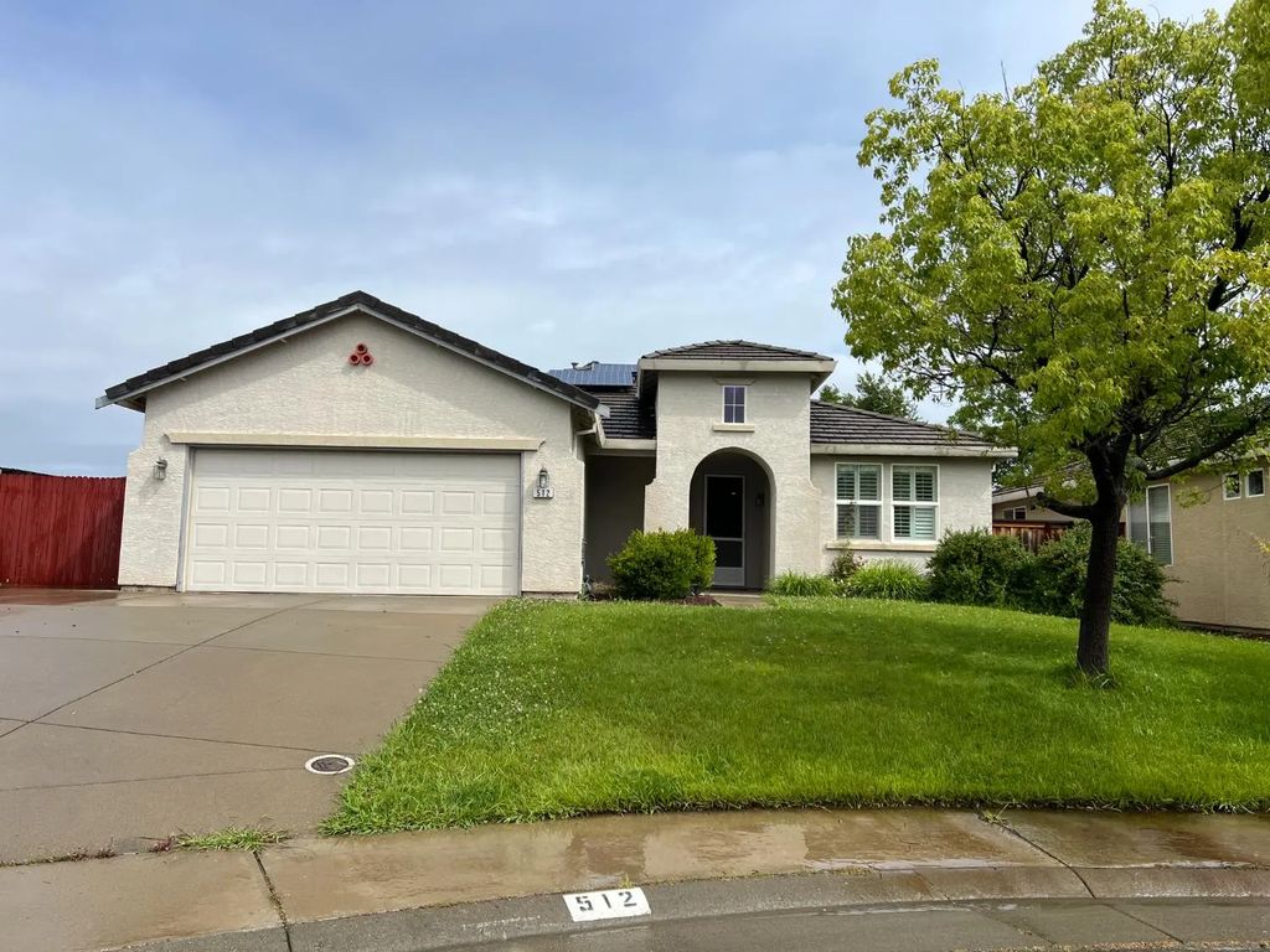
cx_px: 635
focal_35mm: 26
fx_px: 954
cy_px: 476
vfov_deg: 53.1
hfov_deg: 67.3
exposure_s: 1/5319
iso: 50
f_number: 1.5
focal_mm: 5.7
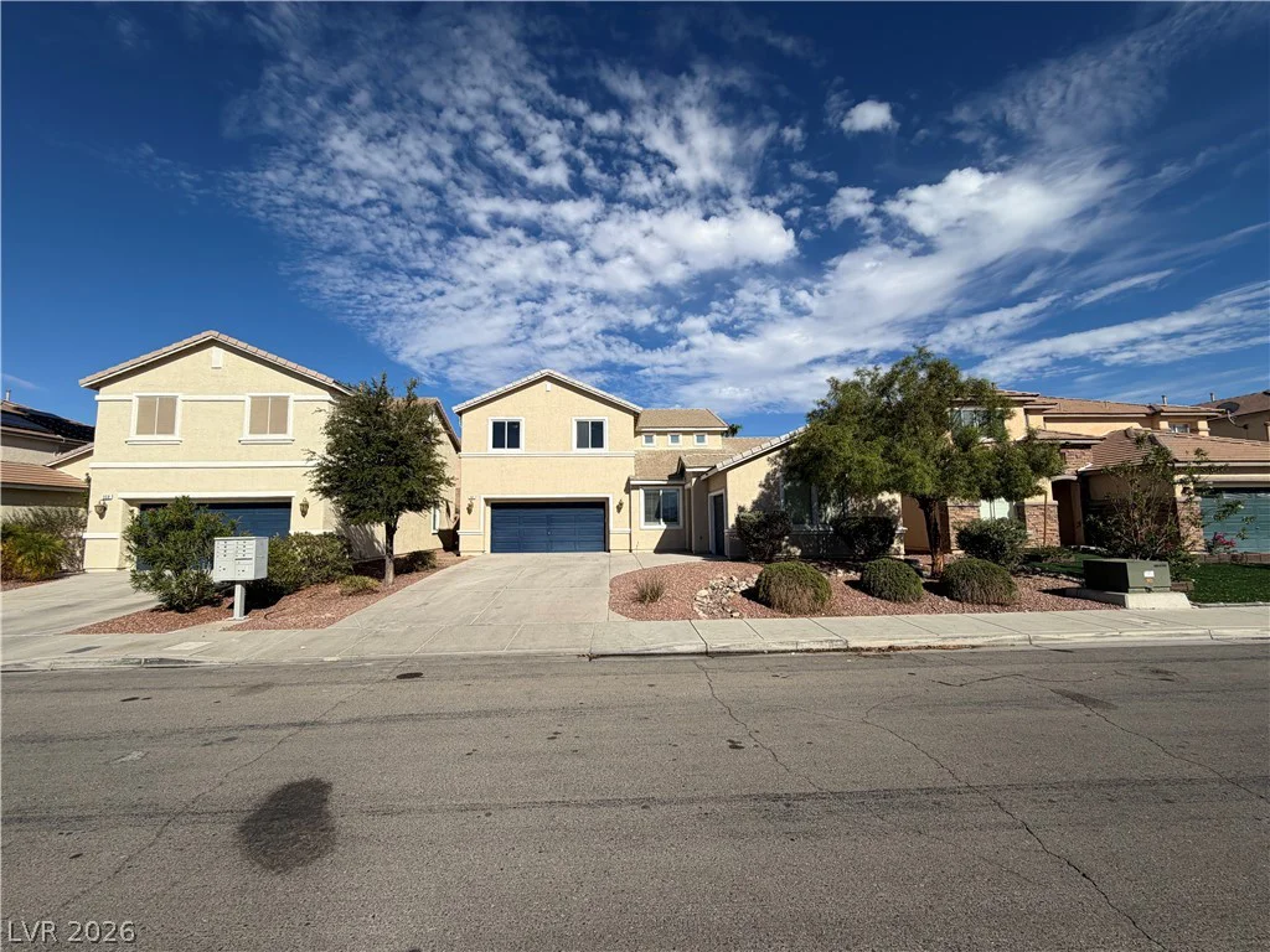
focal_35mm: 14
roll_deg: +0.5
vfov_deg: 85.7
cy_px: 476
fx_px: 514
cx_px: 635
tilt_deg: +6.4
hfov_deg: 102.1
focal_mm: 2.22
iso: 20
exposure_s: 1/1431
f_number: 2.2
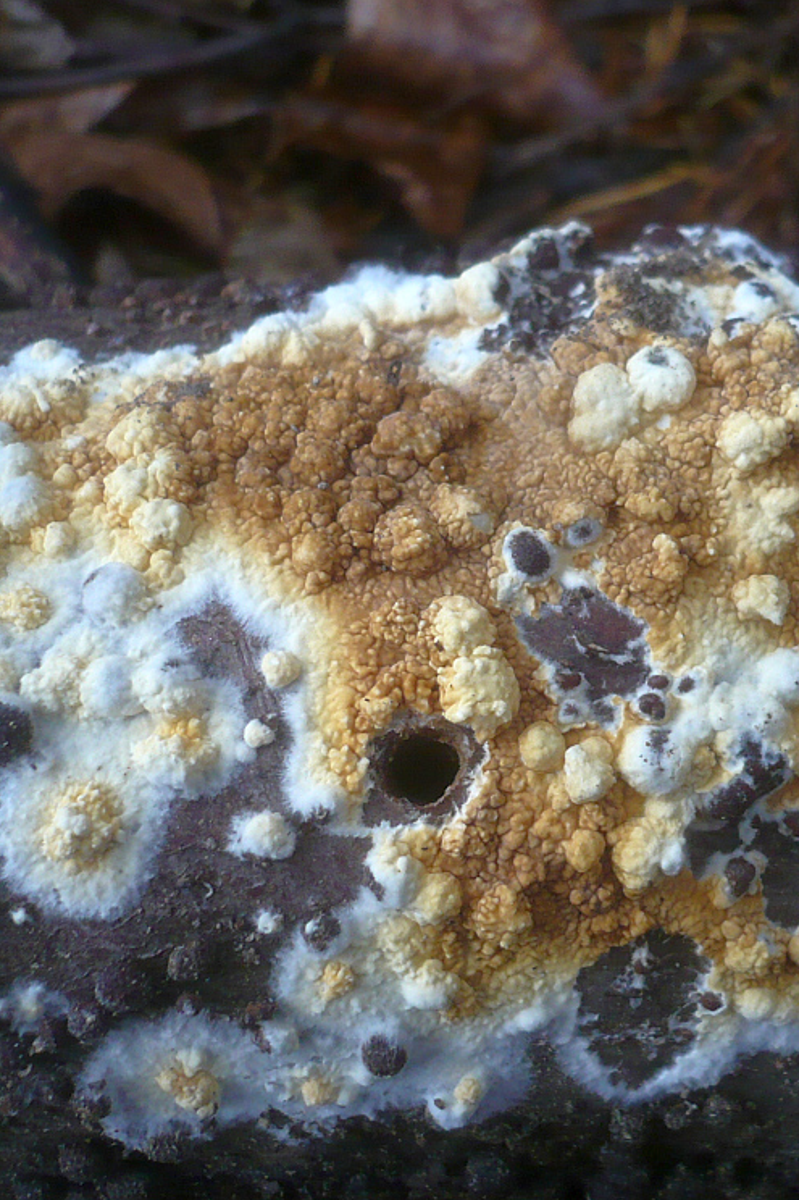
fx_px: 1632
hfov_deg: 27.2
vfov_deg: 40.4
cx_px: 579
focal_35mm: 49
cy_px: 604
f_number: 2.8
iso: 160
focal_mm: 5.8
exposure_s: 1/30
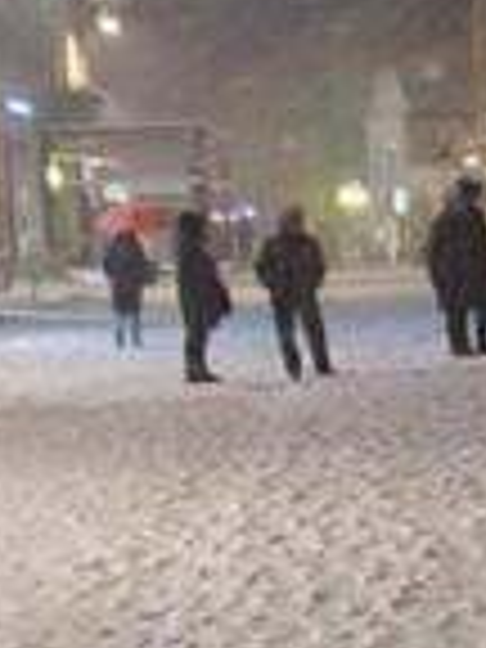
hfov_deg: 8.0
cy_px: 432
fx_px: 3463
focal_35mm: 185
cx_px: 396
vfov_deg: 10.7
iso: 400
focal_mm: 4.32
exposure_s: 1/50
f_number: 1.5
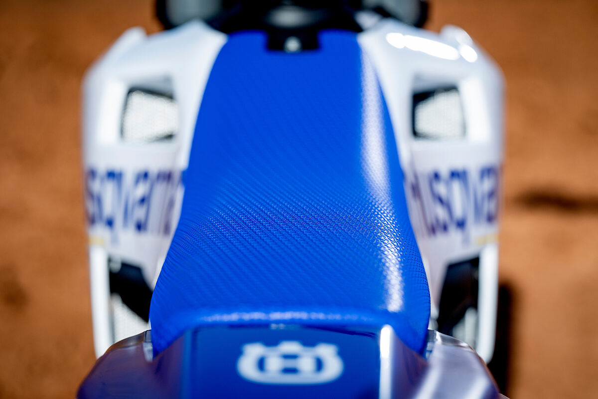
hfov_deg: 15.2
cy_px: 200
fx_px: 2242
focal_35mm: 135
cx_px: 299
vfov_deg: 10.2
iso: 200
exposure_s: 1/1250
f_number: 6.3
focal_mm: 135
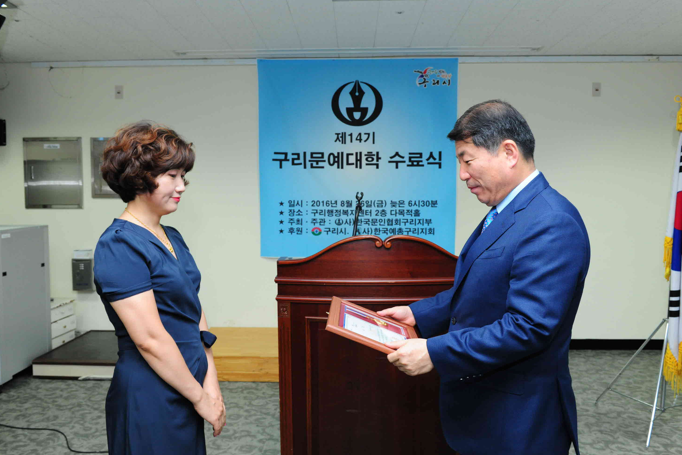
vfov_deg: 43.6
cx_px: 332
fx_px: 568
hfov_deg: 61.9
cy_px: 235
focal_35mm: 30
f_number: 7.1
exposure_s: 1/60
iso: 1600
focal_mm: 29
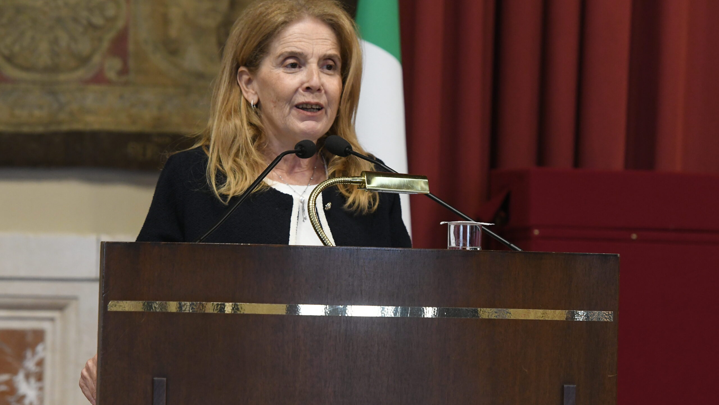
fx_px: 4499
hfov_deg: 9.1
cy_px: 193
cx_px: 360
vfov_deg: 5.1
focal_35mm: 236
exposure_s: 1/160
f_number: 4
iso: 2500
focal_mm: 150
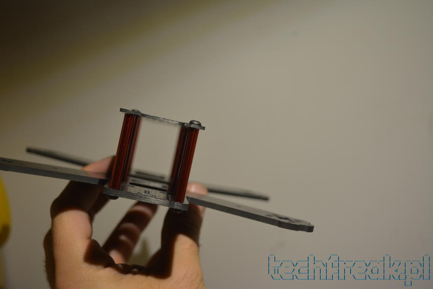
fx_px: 632
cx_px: 216
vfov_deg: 25.8
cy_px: 144
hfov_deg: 37.8
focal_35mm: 52
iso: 400
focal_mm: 35
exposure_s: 1/100
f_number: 4.8
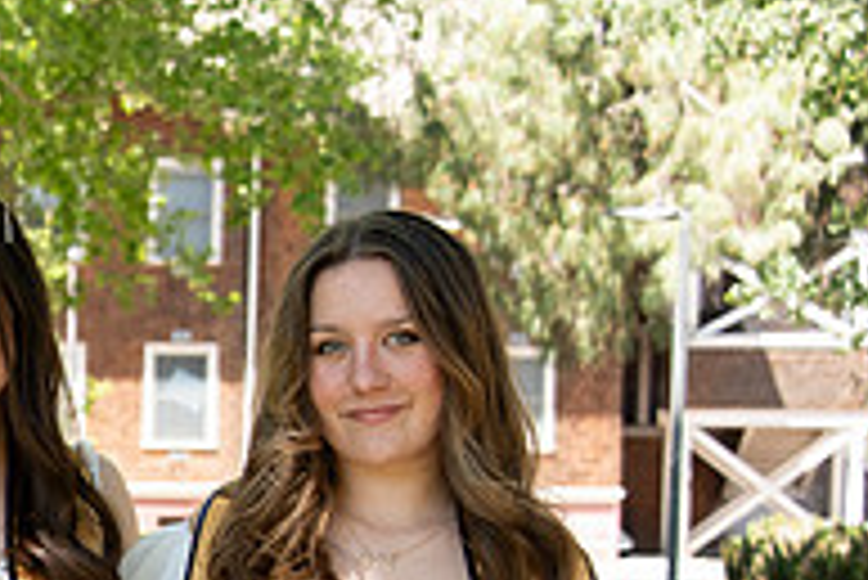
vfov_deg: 7.8
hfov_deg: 11.5
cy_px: 699
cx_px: -211
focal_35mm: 174
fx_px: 4198
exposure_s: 1/320
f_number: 5.6
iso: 640
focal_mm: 58
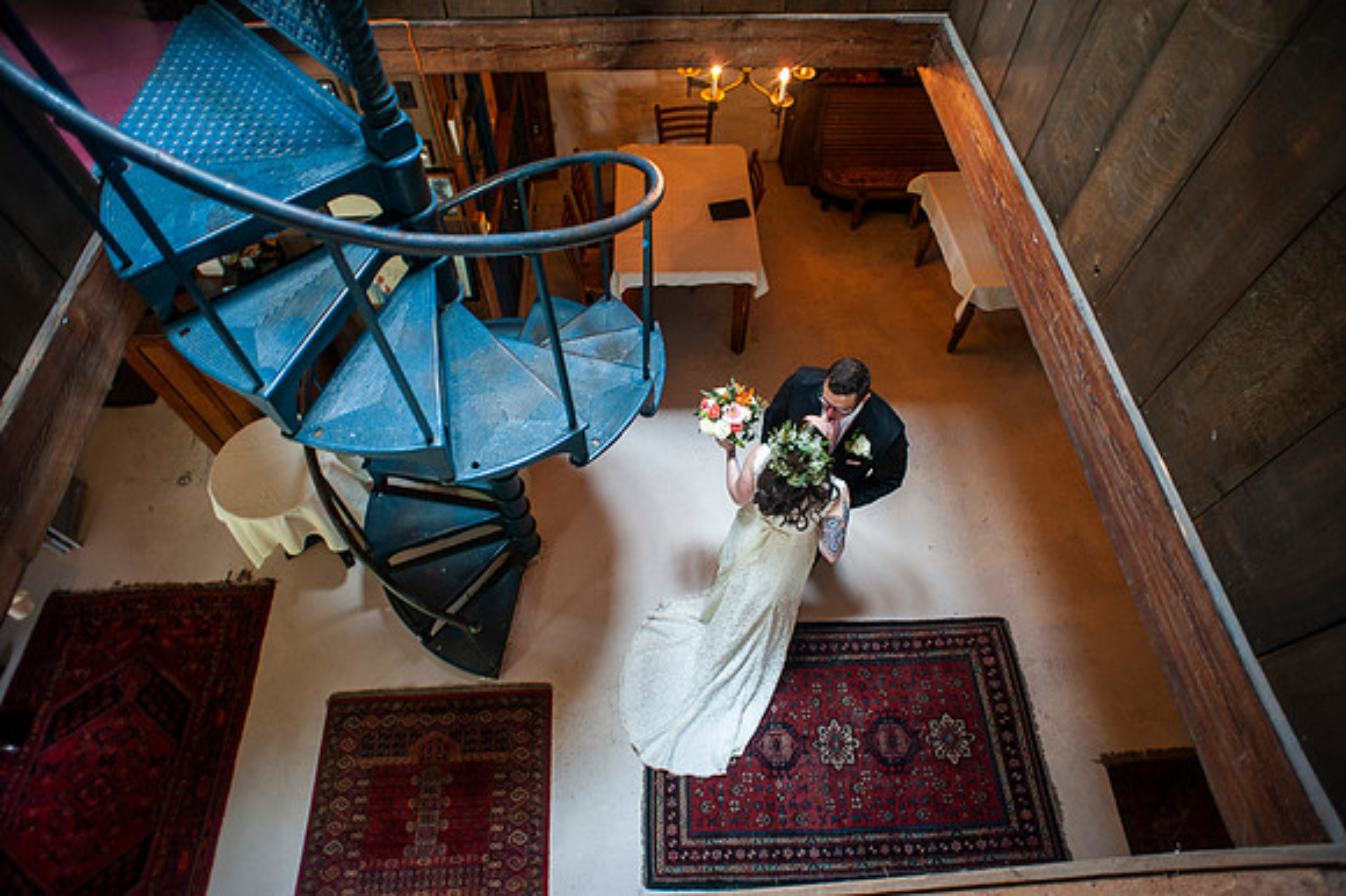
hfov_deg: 84.0
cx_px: 673
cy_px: 448
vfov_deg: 61.9
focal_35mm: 20
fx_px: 747
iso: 1000
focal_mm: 20
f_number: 2.8
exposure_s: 1/60
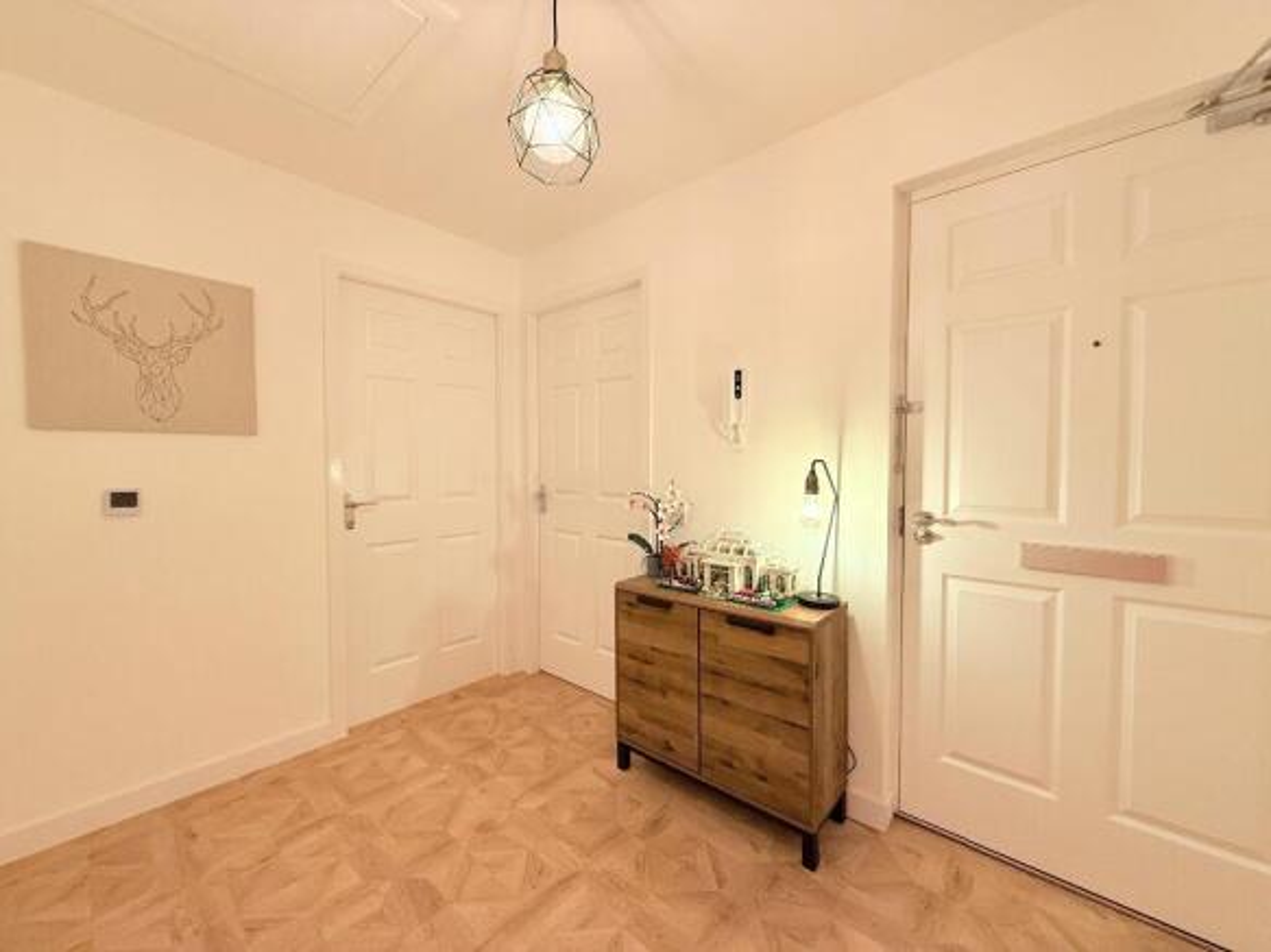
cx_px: 636
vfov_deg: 85.7
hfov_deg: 102.1
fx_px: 514
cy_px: 476
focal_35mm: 14
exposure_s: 1/100
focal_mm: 2.22
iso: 250
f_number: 2.2
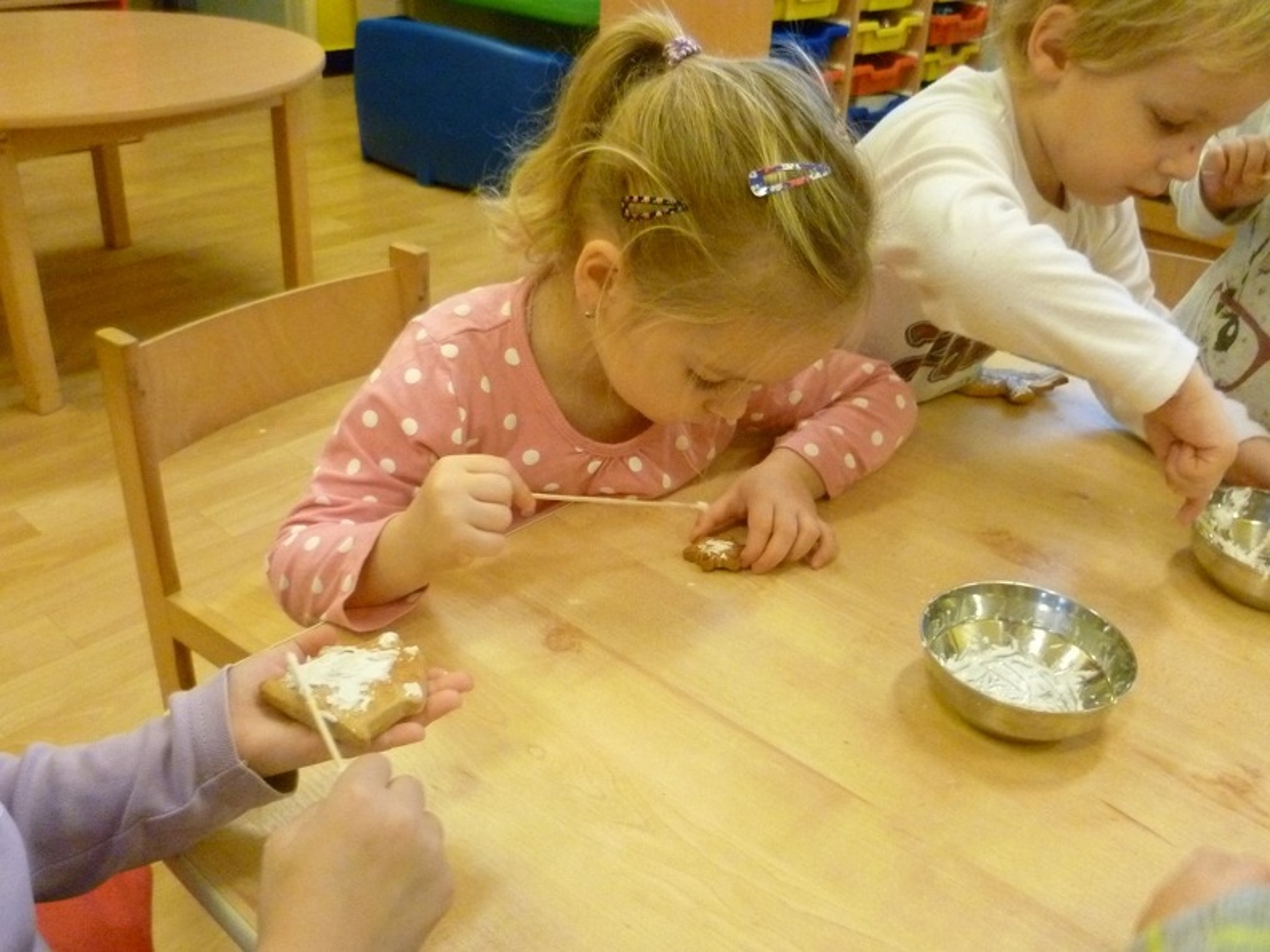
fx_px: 1174
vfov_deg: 44.2
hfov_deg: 56.8
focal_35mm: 32
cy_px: 476
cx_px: 635
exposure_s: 1/60
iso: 640
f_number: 3
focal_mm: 5.7
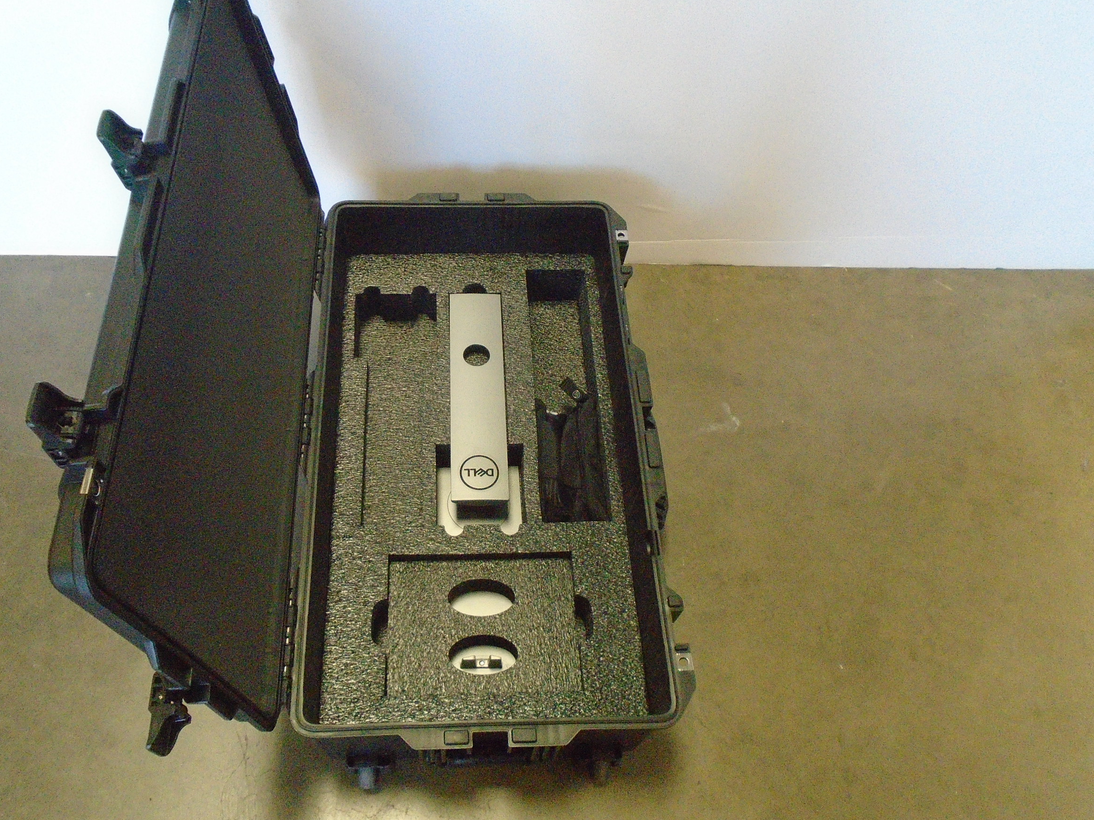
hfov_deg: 61.5
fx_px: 917
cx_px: 496
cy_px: 406
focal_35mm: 29
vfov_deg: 48.2
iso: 800
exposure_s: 1/125
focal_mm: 4.6
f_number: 3.2
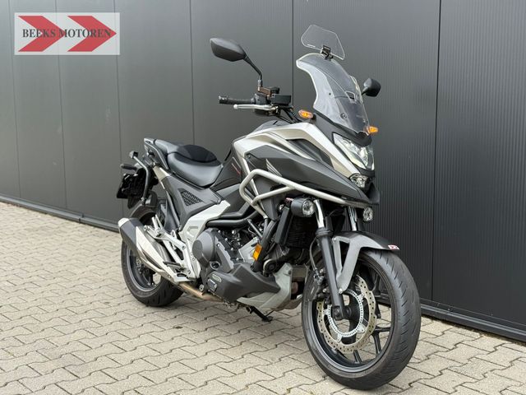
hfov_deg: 39.7
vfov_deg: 30.3
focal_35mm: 48
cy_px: 198
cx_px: 263
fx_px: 729
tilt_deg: -7.4
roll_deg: +0.1
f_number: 1.78
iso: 100
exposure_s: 1/469
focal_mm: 6.76
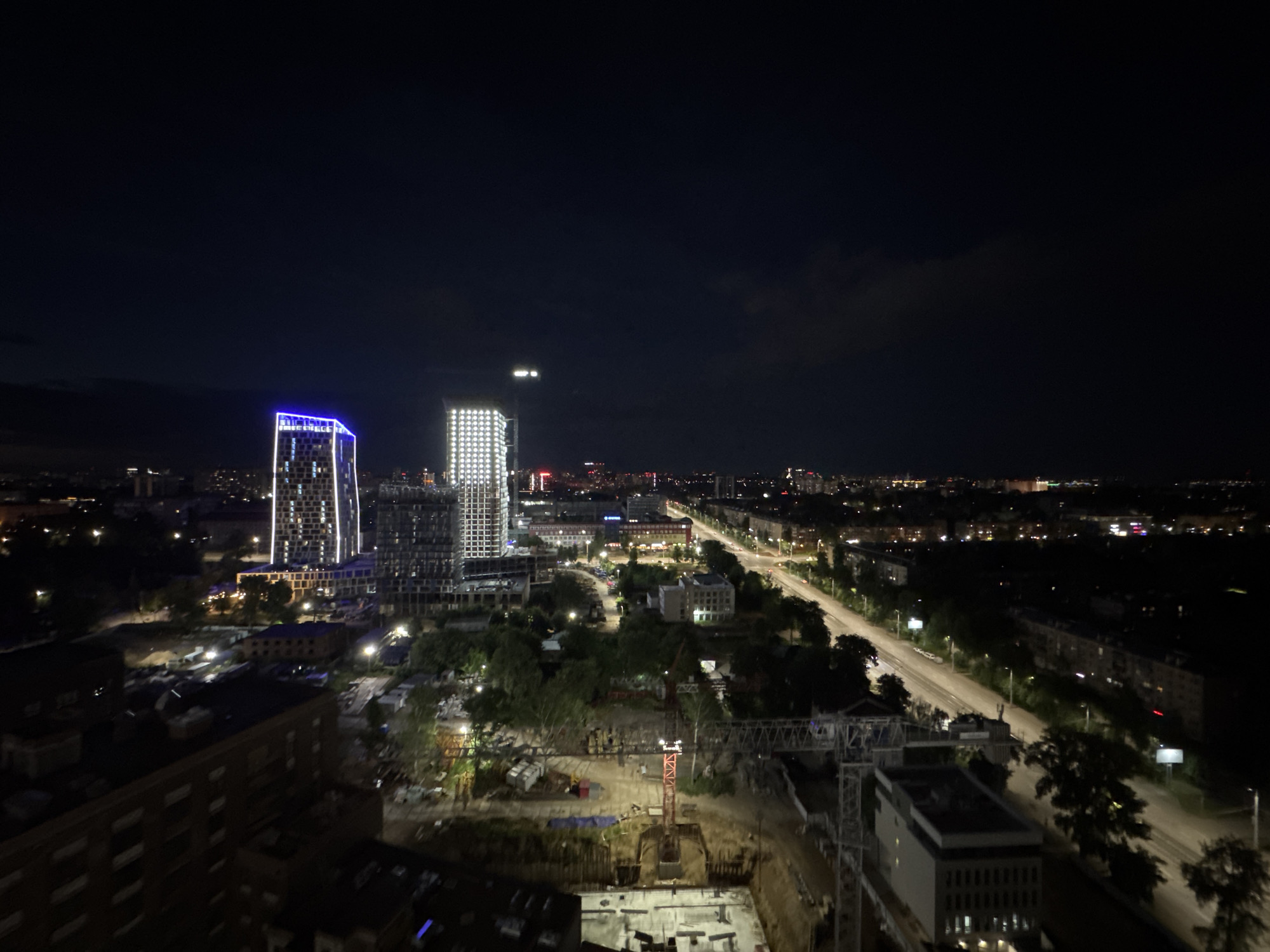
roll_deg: +0.0
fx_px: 514
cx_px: 635
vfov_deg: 85.7
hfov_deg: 102.1
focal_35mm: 14
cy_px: 476
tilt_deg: +0.2
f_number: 2.2
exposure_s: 1/20
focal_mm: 2.22
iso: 2500
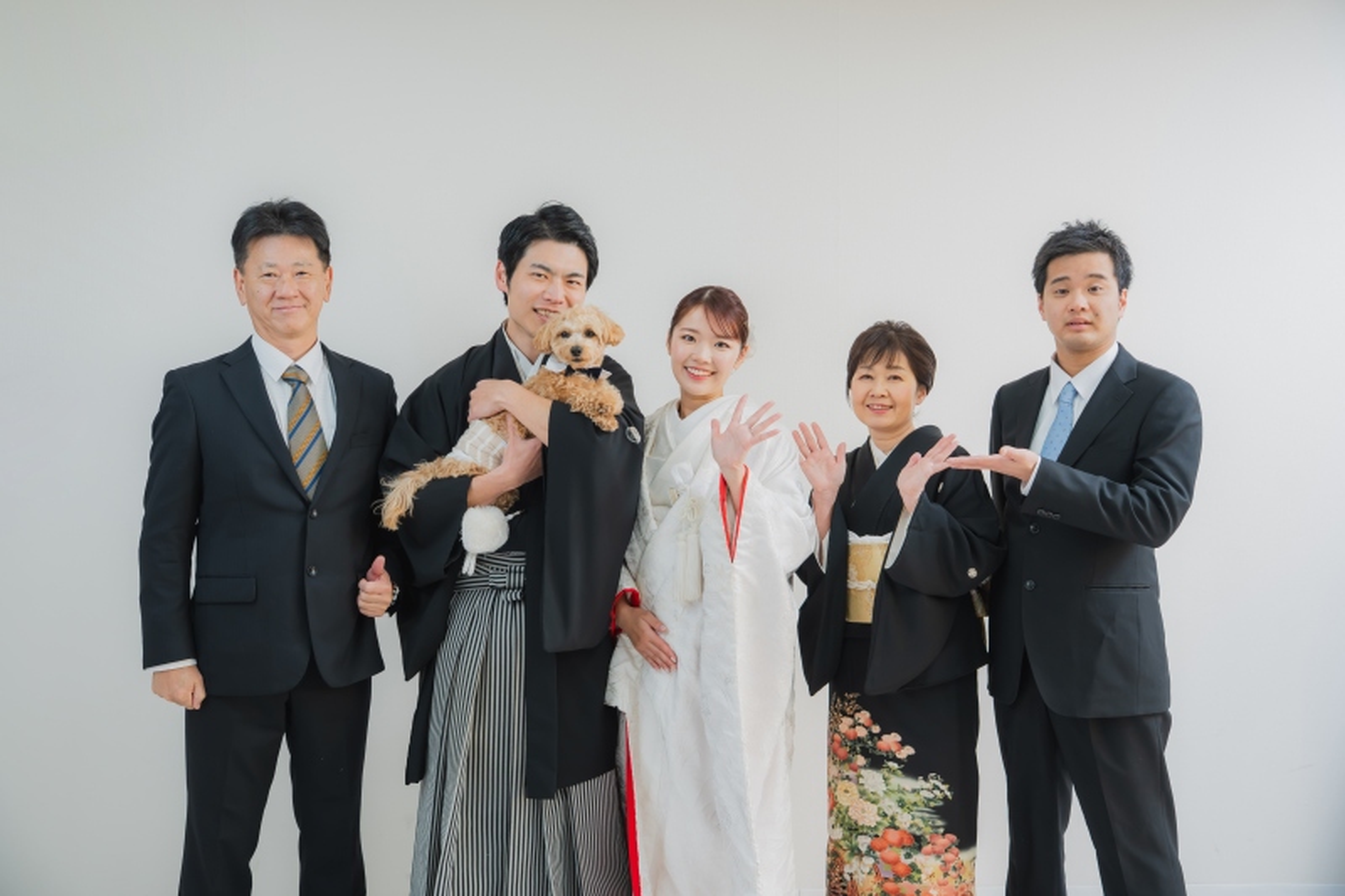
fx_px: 1569
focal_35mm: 42
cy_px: 448
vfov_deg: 31.9
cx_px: 672
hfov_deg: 46.4
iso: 400
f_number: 4
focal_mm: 42
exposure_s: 1/125
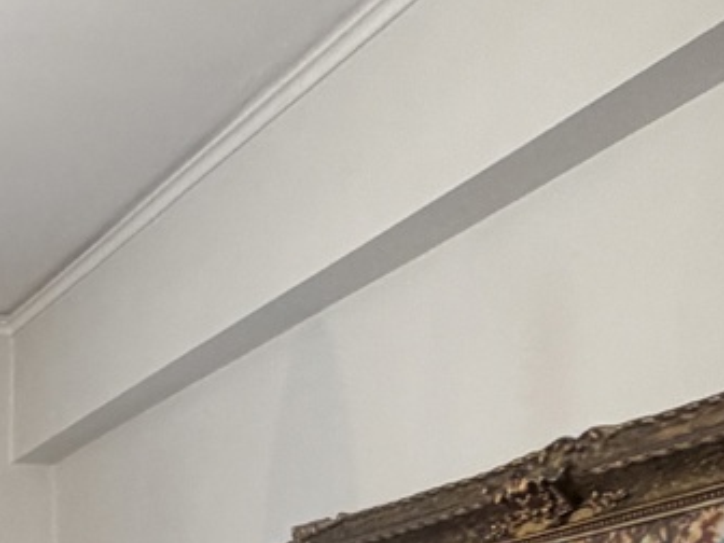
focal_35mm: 80
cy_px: 838
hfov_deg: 18.9
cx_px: -575
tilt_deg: -1.3
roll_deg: -0.7
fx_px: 1673
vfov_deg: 16.6
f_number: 2.2
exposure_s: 1/50
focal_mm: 2.22
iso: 160
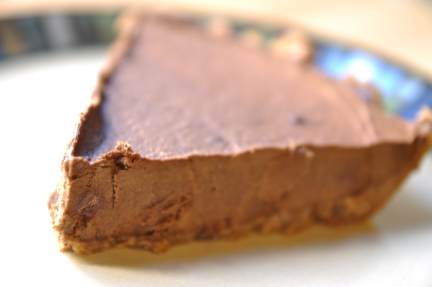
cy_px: 145
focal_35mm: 49
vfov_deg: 27.5
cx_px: 218
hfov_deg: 40.4
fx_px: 587
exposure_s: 1/4
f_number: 3.2
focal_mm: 32
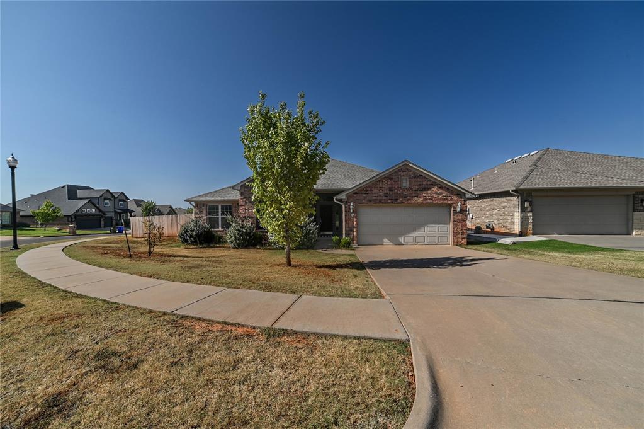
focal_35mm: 14
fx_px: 250
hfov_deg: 104.3
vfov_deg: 81.1
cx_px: 322
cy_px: 214
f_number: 8
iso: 100
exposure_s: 1/800
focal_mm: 14
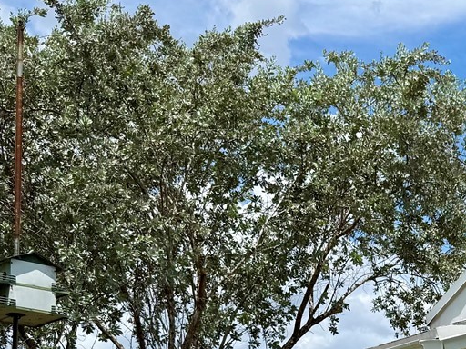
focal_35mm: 75
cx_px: 505
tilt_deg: +1.4
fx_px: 1010
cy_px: 459
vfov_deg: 18.3
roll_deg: -2.2
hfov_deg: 24.4
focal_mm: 6.76
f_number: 1.78
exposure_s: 1/5714
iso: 80
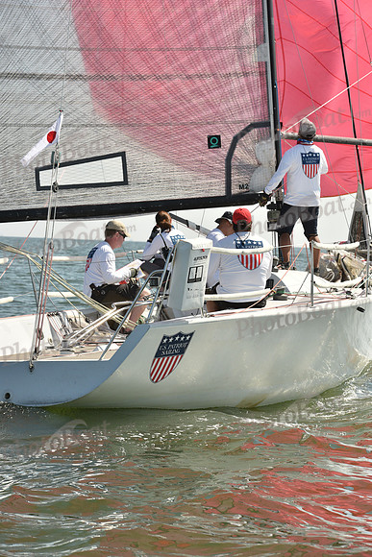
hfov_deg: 12.5
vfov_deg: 18.6
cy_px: 278
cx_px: 186
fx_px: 1704
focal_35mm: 110
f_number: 8
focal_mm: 110
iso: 320
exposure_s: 1/1000
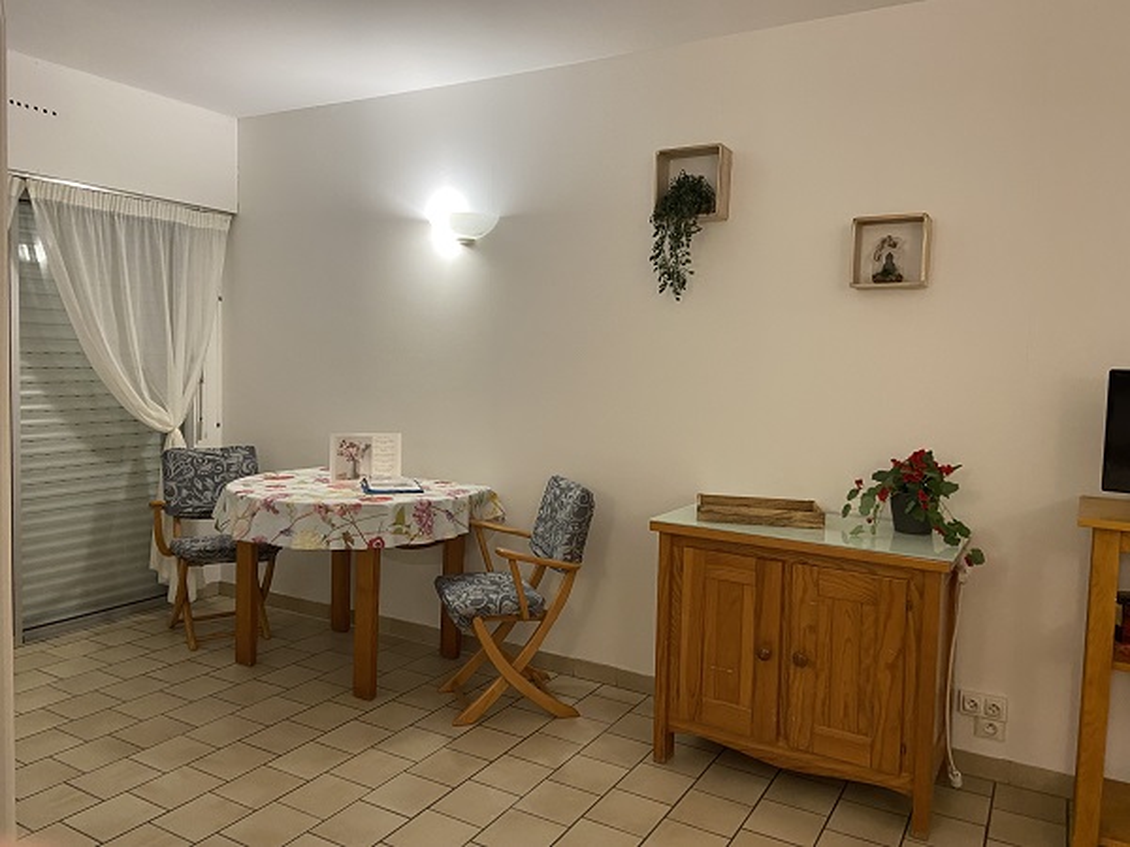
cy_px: 424
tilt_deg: -4.8
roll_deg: -1.6
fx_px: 849
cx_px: 565
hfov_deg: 67.3
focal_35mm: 26
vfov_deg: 53.1
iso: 200
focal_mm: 4.25
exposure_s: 1/50
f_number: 1.8
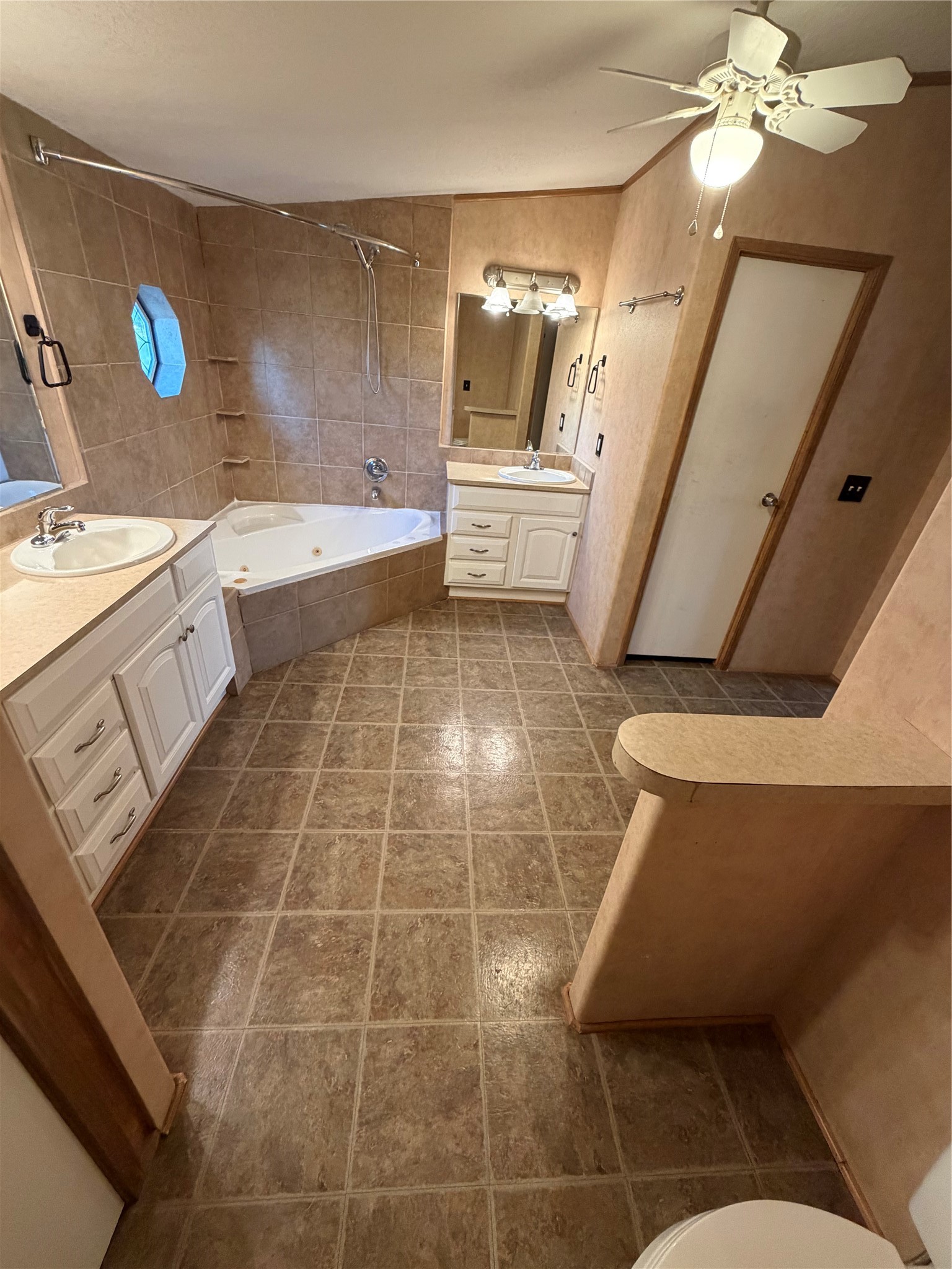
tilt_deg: -28.6
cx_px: 476
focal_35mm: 14
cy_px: 634
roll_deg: -5.6
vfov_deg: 102.1
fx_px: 513
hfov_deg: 85.7
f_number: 2.2
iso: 400
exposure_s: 1/60
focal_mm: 2.22
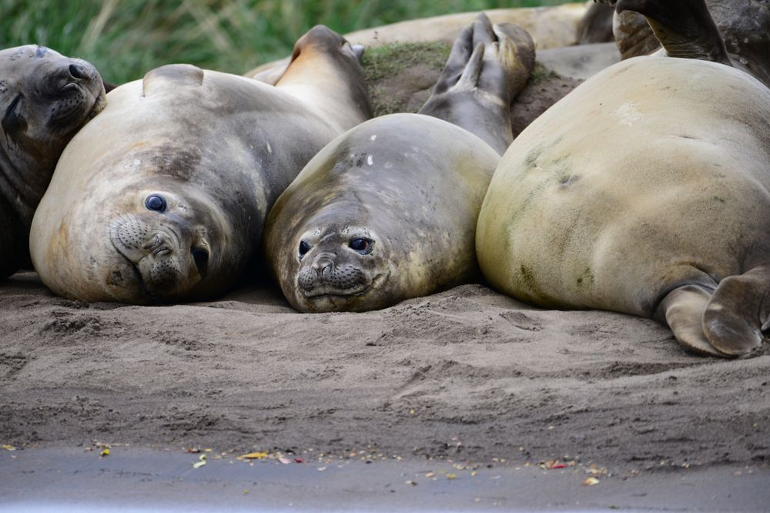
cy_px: 256
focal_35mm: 500
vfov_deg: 2.7
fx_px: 10690
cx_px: 385
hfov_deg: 4.1
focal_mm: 500
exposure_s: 1/250
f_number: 5.6
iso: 800
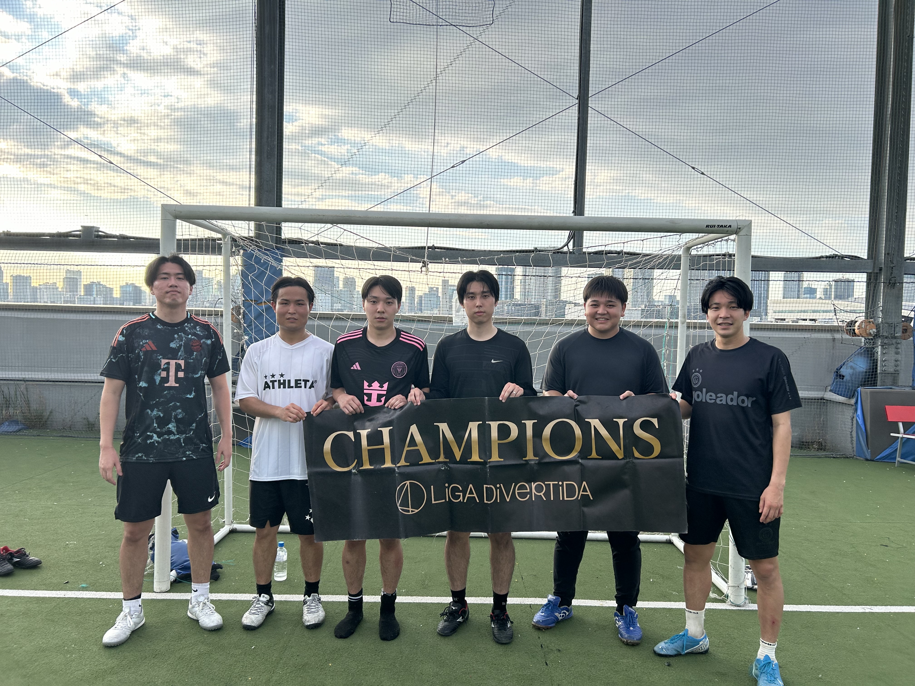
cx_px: 458
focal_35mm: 26
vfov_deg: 53.1
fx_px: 687
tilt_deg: -0.5
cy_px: 343
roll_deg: -1.5
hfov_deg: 67.3
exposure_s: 1/1009
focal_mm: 5.7
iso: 50
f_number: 1.5
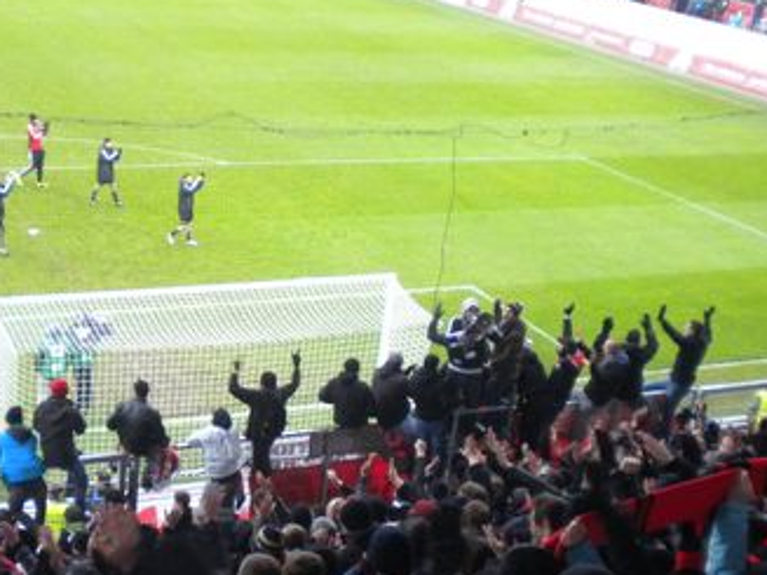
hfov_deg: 31.4
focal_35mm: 61
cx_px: 246
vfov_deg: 23.9
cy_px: 377
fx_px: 1351
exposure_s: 1/55.4
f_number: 3.1
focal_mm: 6.3
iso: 249
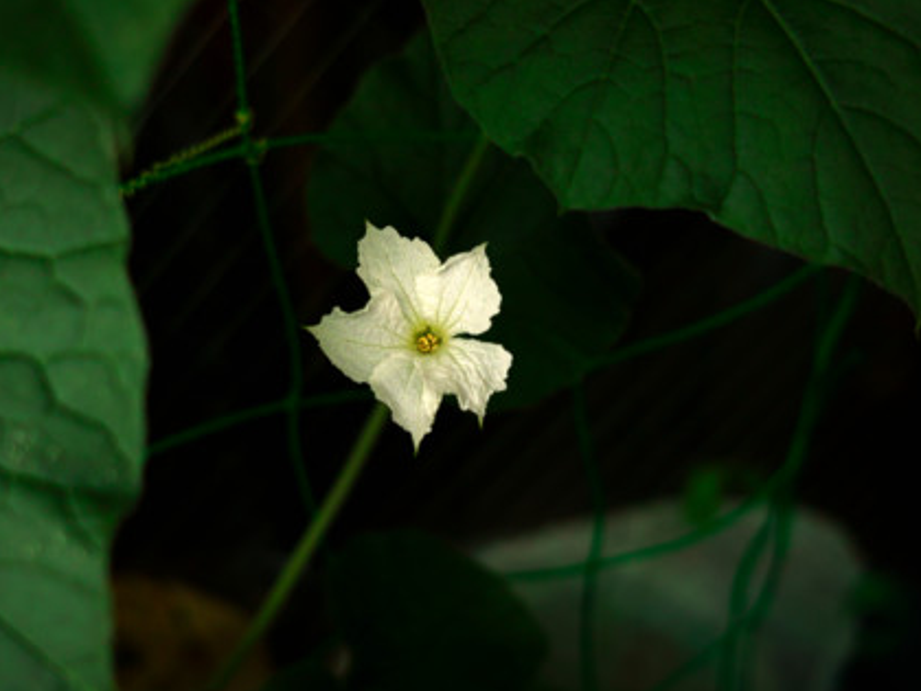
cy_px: 347
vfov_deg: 32.2
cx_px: 399
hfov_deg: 42.0
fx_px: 1197
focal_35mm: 45
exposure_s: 1/50
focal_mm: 24.2
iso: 200
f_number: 2.8
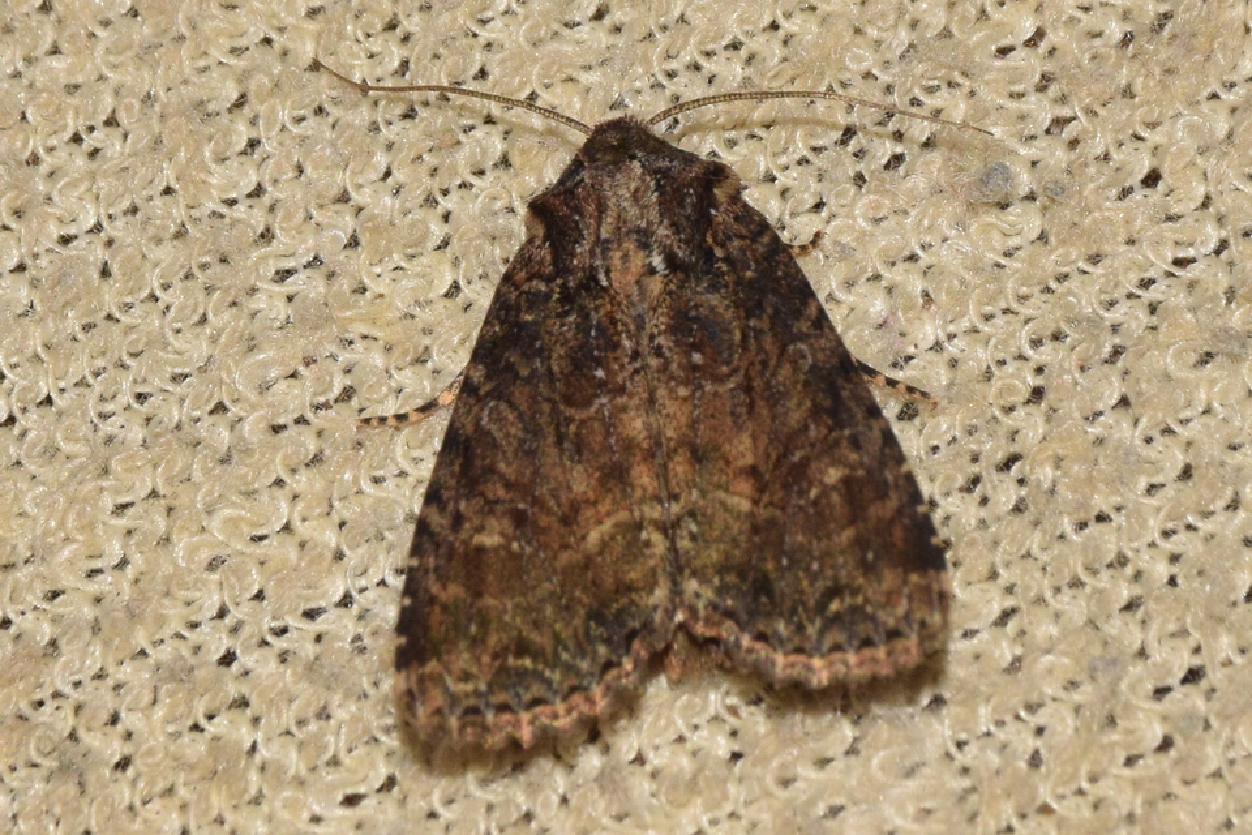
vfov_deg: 6.5
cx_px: 626
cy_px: 418
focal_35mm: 210
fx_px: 7303
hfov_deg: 9.8
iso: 400
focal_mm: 140
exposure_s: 1/160
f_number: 16
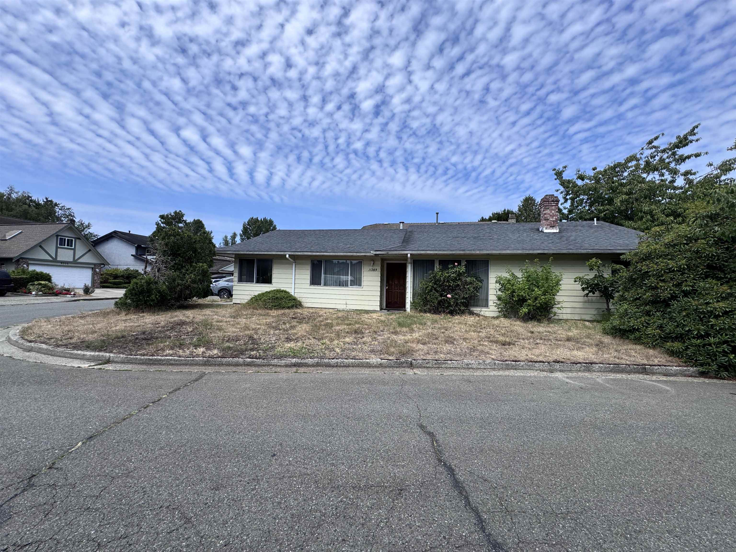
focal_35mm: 14
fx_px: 298
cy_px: 276
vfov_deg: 85.7
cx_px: 368
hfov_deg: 102.1
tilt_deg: +1.2
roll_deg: -1.4
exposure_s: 1/1236
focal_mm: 2.22
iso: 40
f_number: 2.2
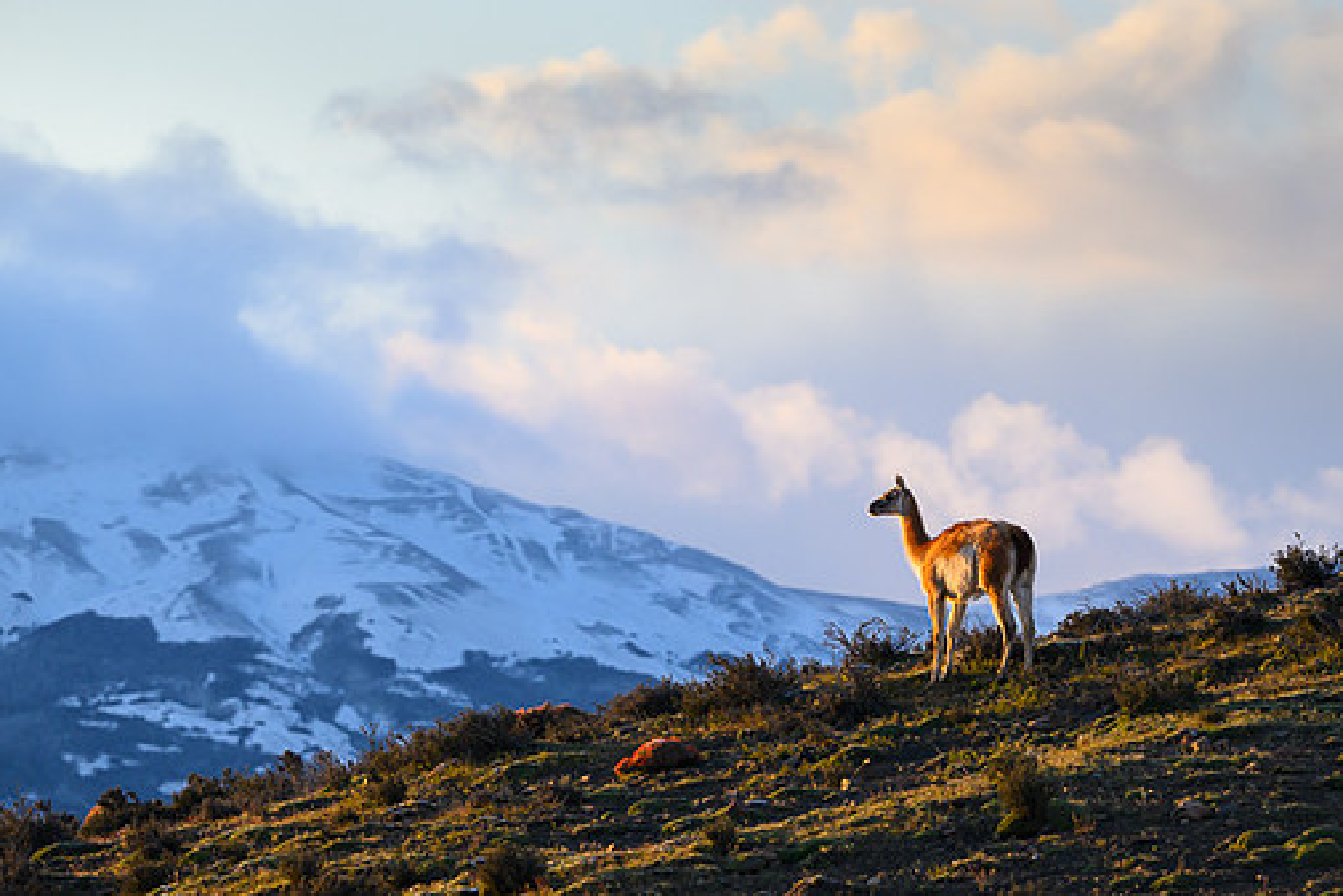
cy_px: 376
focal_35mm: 302
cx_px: 735
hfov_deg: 6.8
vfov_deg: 4.6
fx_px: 11269
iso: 800
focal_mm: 240
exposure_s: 1/800
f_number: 5.6
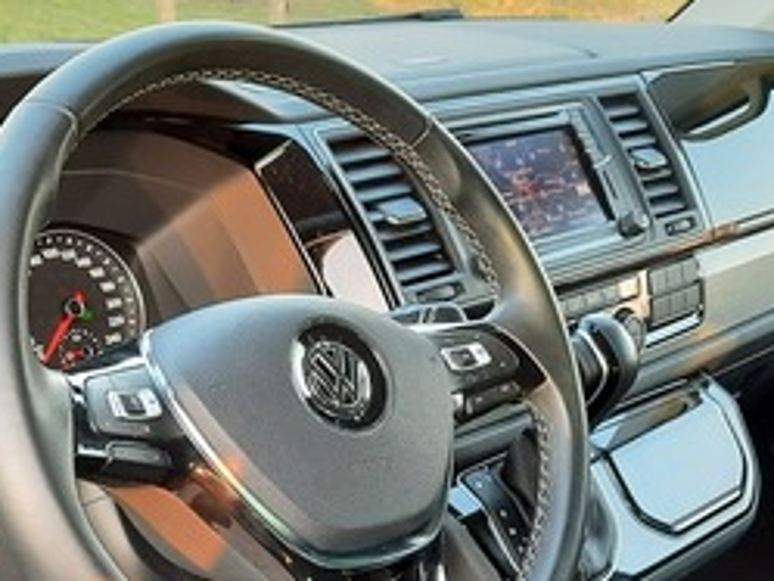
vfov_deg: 22.6
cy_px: 468
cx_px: 401
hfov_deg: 30.2
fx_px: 1432
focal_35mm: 64
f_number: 2
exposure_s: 1/50
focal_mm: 4.6
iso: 125
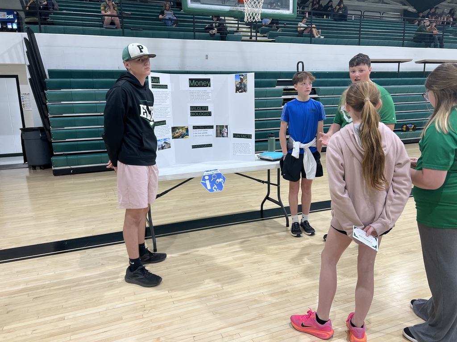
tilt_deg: -12.0
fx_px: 343
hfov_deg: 67.3
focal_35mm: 26
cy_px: 171
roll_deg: -1.0
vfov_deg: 53.1
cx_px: 228
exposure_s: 1/120
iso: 80
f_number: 1.5
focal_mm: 5.7
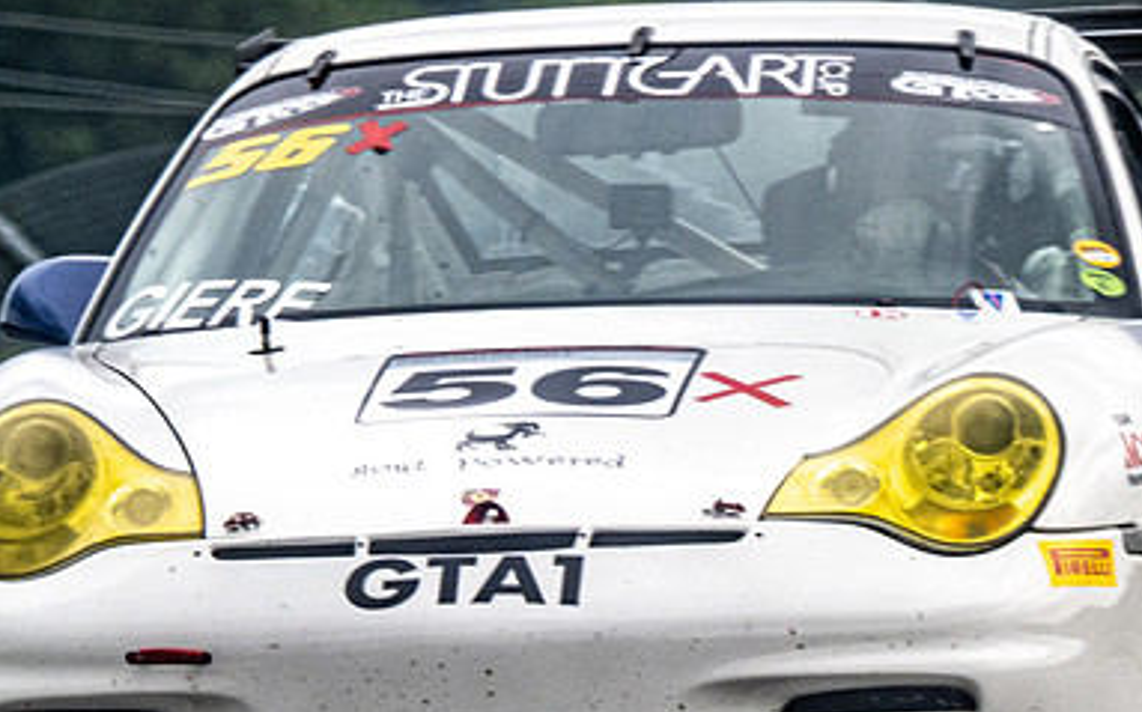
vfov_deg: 0.8
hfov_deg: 1.3
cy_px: 566
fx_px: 49806
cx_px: 808
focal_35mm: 1601
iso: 320
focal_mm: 420
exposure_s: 1/320
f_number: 10
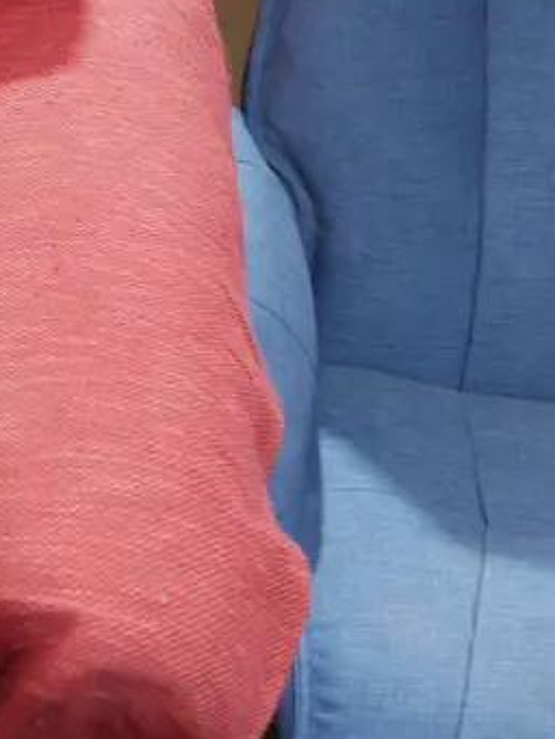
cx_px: 788
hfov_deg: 16.3
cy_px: 498
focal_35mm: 84
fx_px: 1795
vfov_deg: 23.2
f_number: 3.5
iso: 1000
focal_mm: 14
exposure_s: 1/60
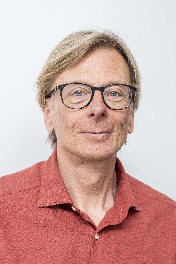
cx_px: 88
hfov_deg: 26.0
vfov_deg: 38.2
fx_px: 381
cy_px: 132
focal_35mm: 52
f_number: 3.2
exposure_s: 1/250
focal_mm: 52
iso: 400
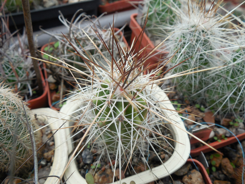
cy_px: 92
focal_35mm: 31
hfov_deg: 58.4
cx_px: 122
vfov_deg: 45.4
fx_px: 219
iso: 125
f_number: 3.6
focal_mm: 5.6
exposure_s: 1/100
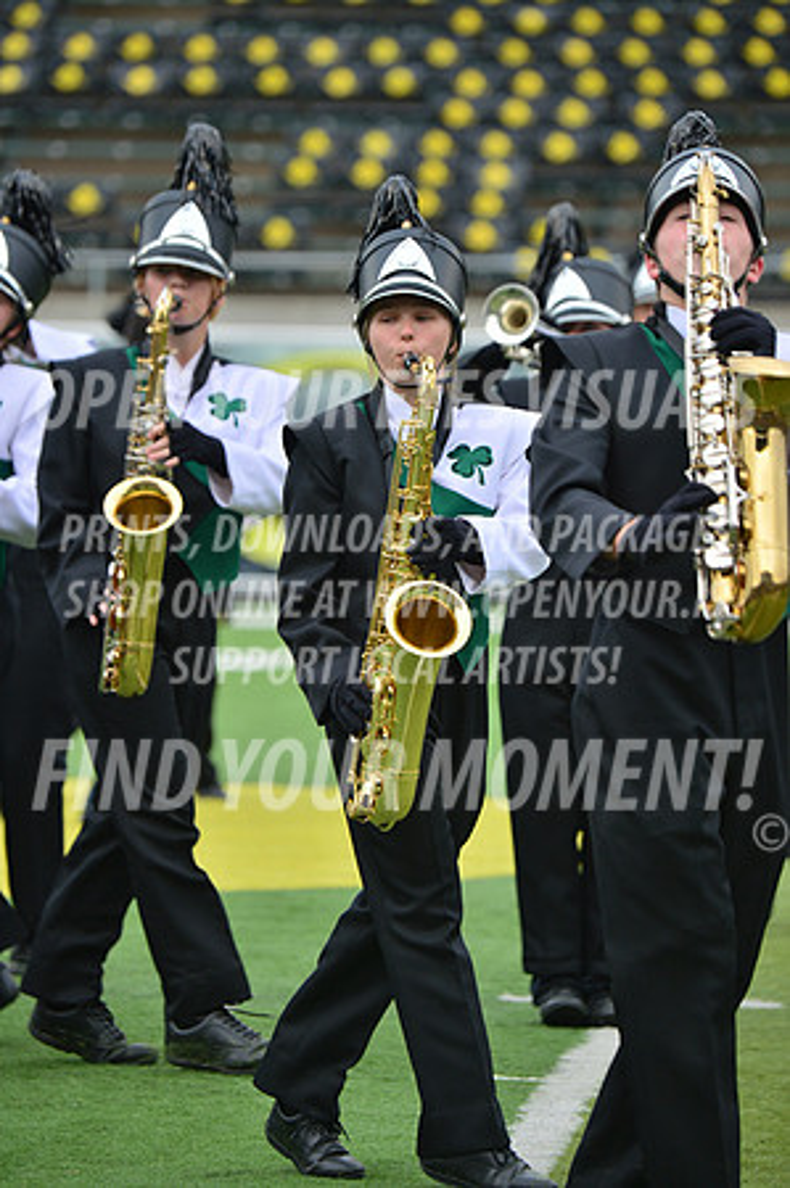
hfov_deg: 5.1
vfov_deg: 7.6
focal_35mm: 270
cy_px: 594
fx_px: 8907
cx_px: 395
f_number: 5.6
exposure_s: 1/640
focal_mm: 270
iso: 200
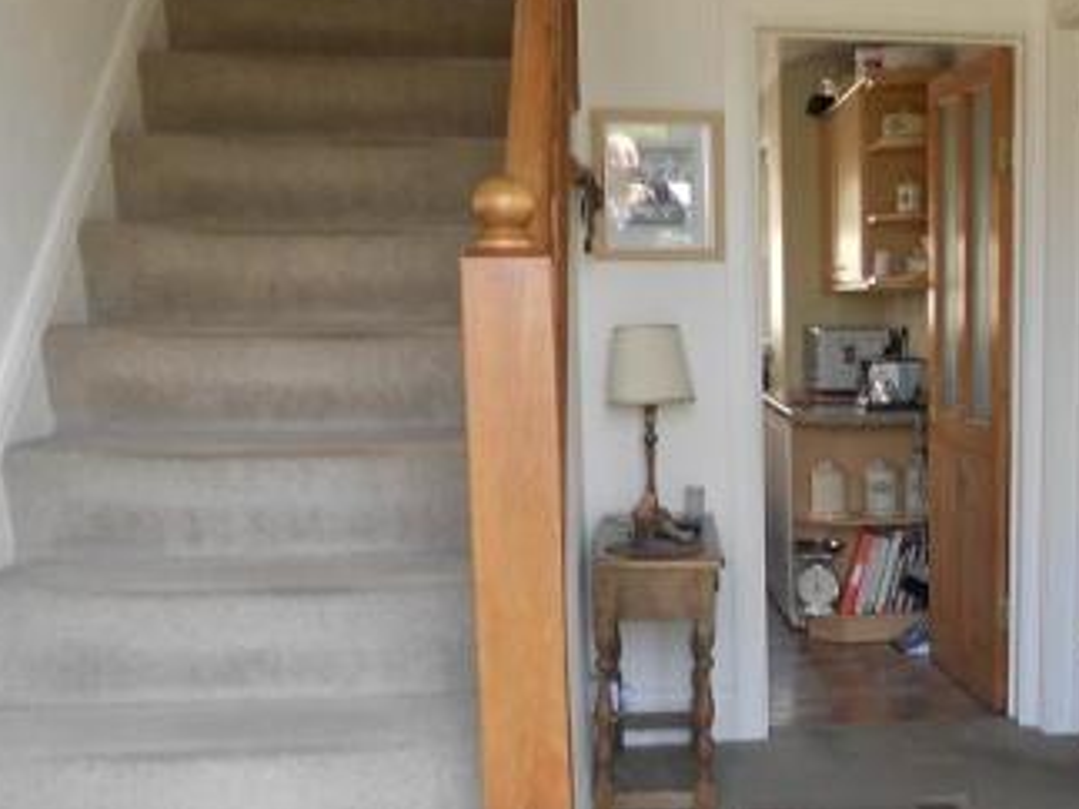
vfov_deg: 30.8
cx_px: 897
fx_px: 1464
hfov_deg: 38.6
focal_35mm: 47
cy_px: 493
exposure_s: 1/30
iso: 80
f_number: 3.2
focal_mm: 4.6
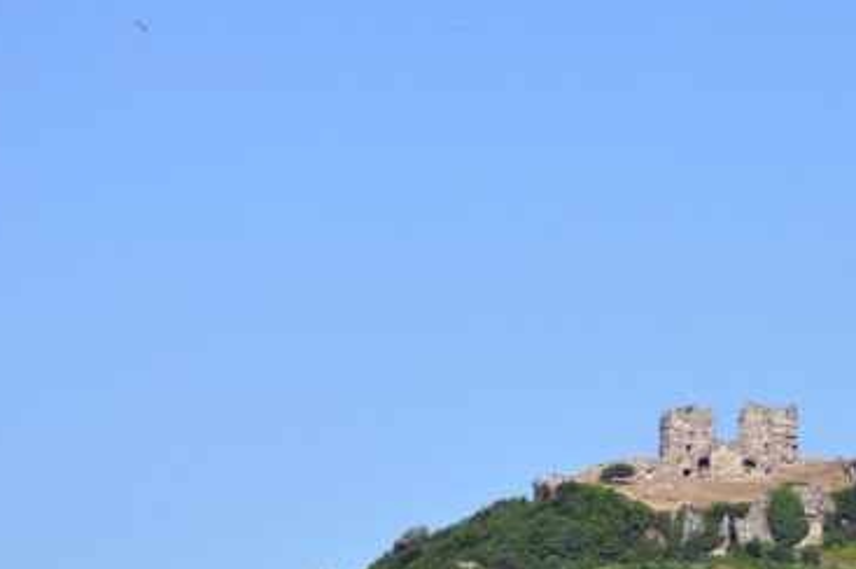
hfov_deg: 7.1
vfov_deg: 4.7
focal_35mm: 289
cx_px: 711
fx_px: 6865
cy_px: 574
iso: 200
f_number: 10
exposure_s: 1/200
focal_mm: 92
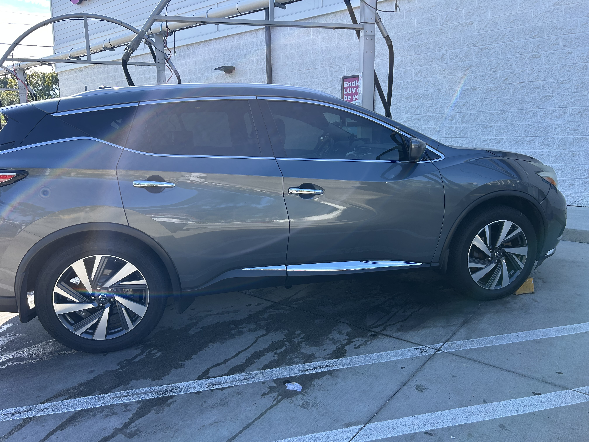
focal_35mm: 26
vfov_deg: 53.1
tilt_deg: -11.0
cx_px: 294
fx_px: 442
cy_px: 221
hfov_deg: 67.3
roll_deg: +0.4
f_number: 1.5
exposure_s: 1/917
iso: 50
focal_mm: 5.7
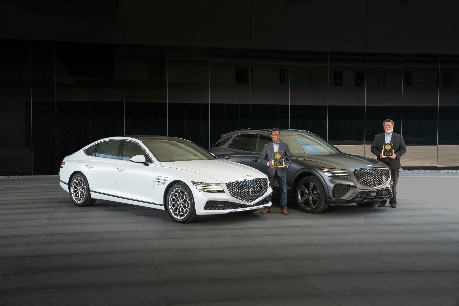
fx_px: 548
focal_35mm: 43
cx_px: 230
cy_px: 153
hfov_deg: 45.4
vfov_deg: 31.2
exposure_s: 1/125
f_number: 5
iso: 320
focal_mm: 43
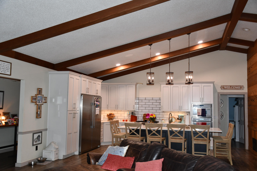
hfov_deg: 55.8
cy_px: 86
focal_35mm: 34
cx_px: 128
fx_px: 243
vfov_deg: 38.9
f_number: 3.8
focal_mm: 23
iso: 640
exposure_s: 1/60
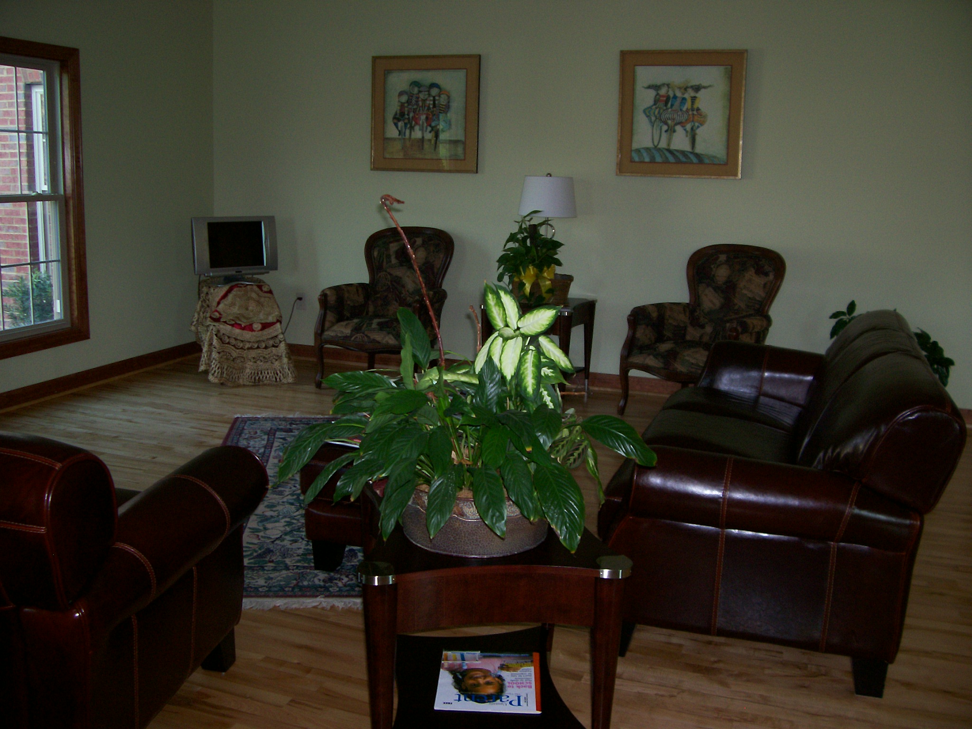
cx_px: 486
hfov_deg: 54.0
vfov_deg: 41.8
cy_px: 364
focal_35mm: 34
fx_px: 955
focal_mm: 5.6
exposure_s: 1/64
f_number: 2.7
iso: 80
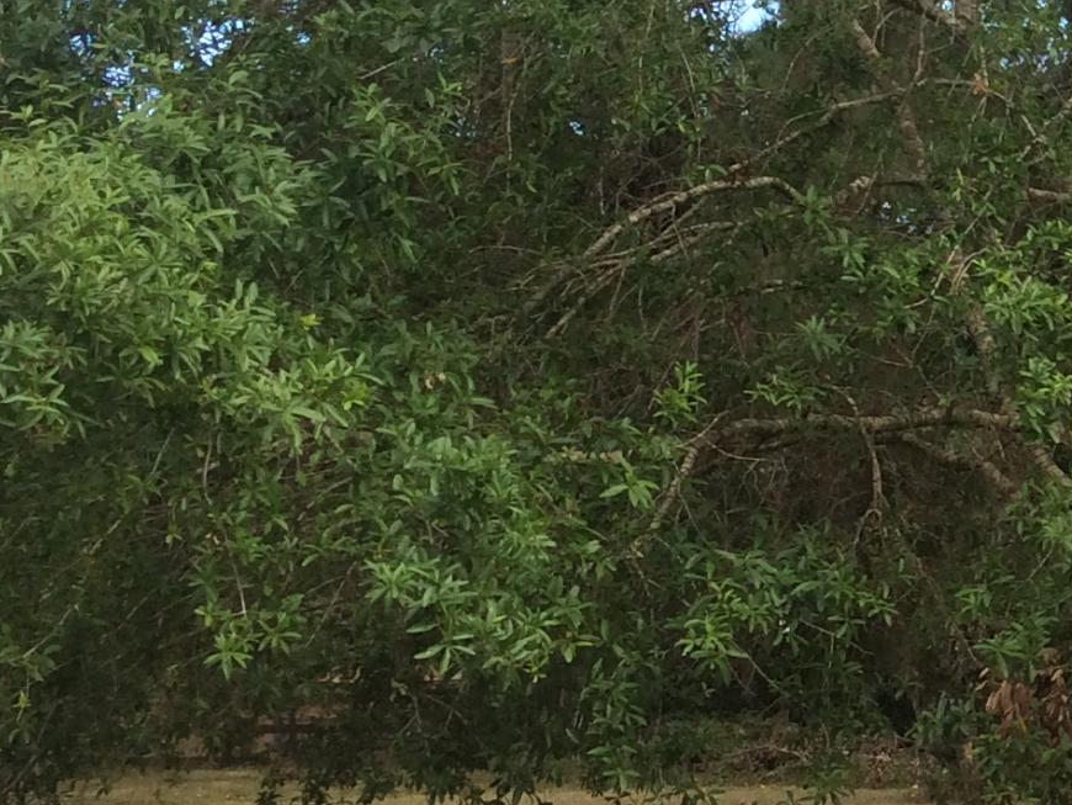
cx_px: 1799
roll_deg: +0.5
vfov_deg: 14.8
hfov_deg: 16.9
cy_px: 360
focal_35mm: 100
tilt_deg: +3.6
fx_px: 3098
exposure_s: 1/406
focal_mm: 4.15
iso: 32
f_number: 2.2
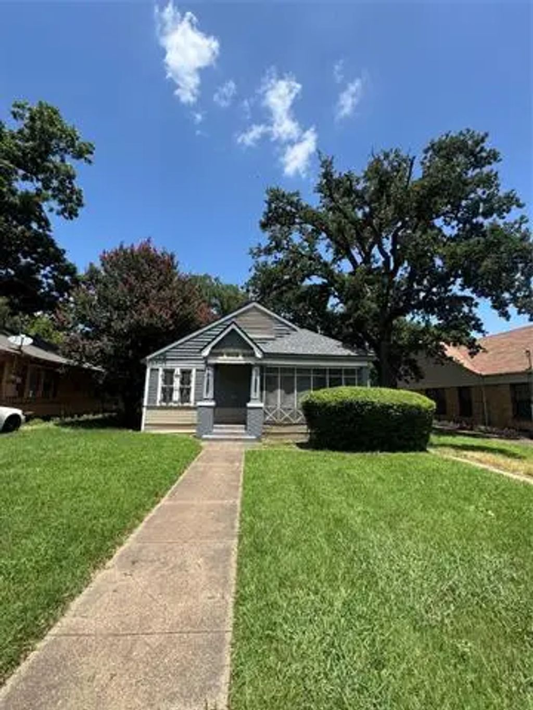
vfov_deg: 102.1
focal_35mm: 14
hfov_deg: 85.7
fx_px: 287
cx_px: 266
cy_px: 355
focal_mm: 2.22
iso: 50
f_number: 2.2
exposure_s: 1/1160
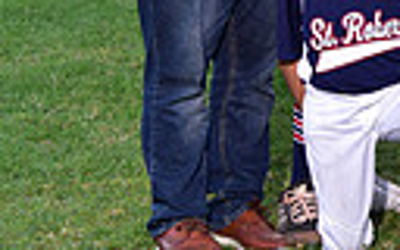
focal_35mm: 203
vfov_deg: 6.4
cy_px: -152
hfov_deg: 9.9
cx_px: 675
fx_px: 2213
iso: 320
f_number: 5
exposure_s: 1/250
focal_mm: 44
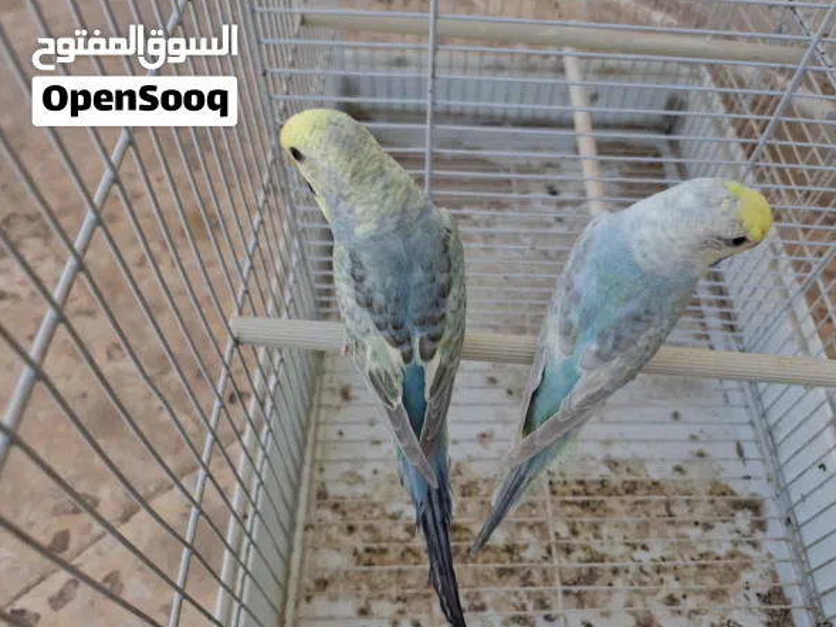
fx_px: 604
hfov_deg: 69.3
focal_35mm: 25
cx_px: 451
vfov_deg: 54.9
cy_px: 331
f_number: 1.8
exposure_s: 1/318
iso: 50
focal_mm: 5.54
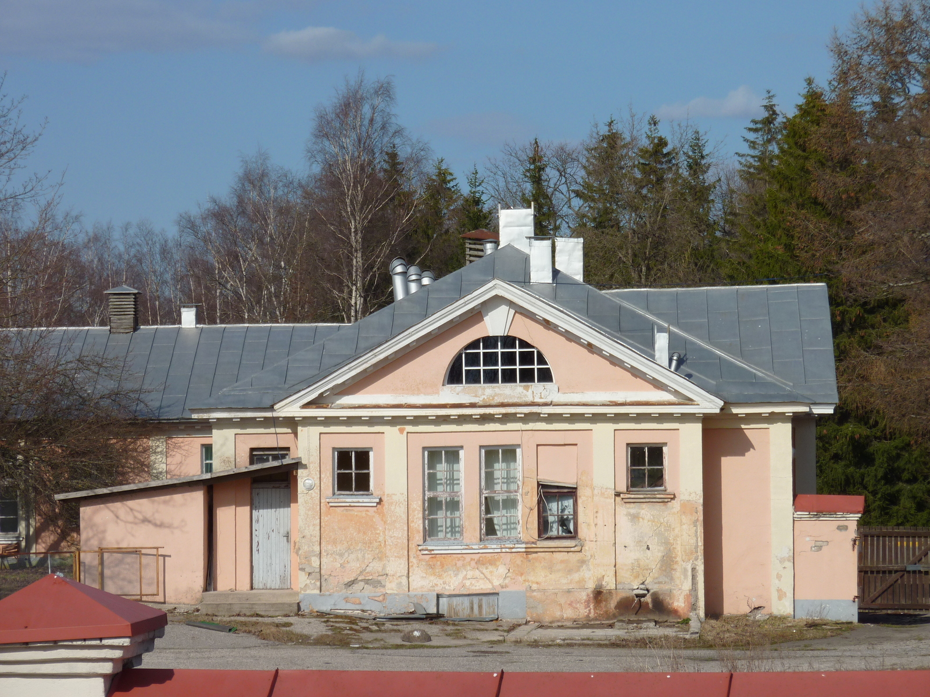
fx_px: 3949
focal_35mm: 147
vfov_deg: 10.1
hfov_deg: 13.4
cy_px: 348
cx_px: 465
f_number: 5.6
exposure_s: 1/800
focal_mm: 24.1
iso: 80
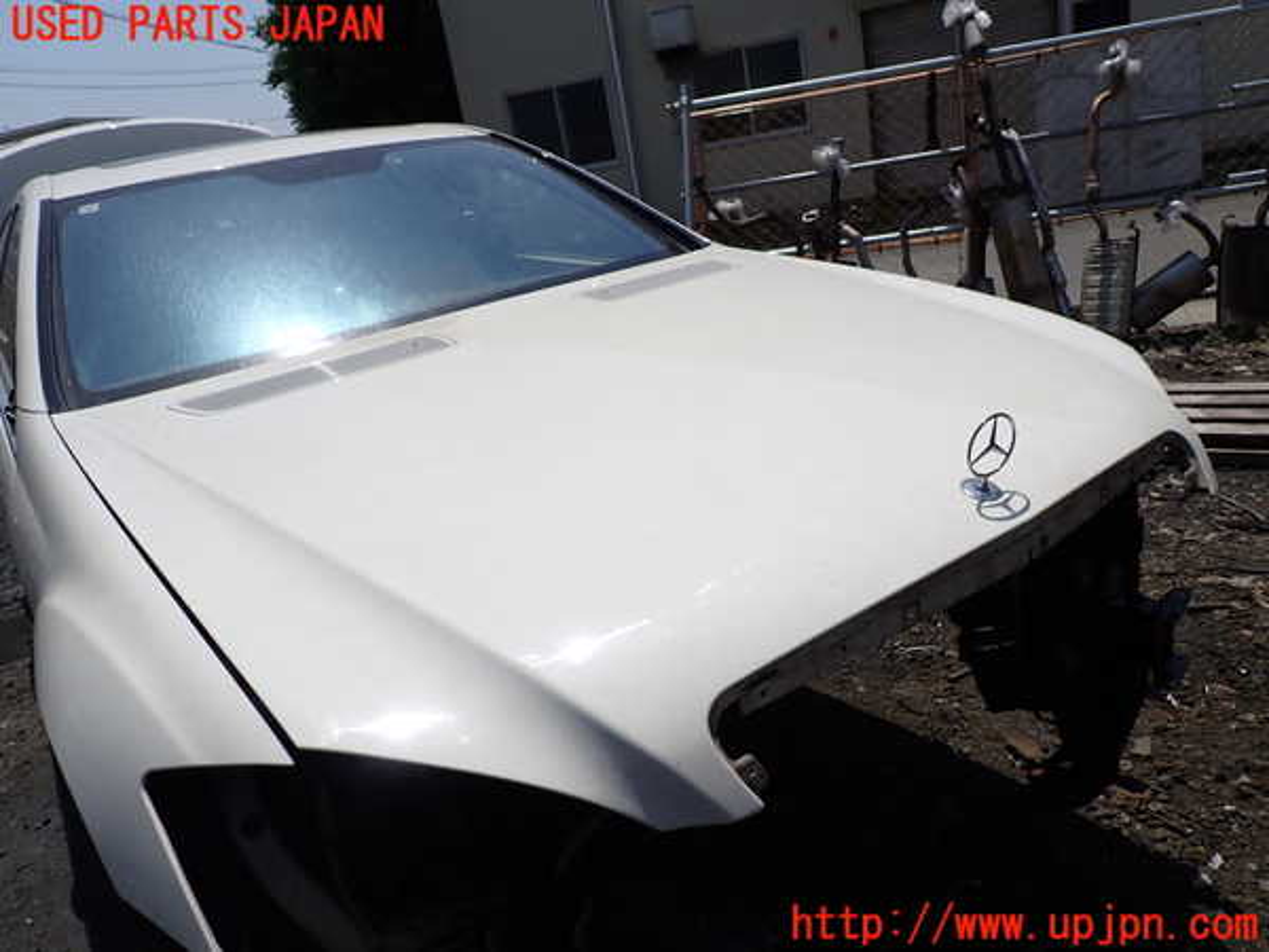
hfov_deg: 69.4
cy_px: 476
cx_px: 634
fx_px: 916
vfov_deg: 54.9
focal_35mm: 25
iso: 100
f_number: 8
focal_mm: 4.5
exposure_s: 1/500
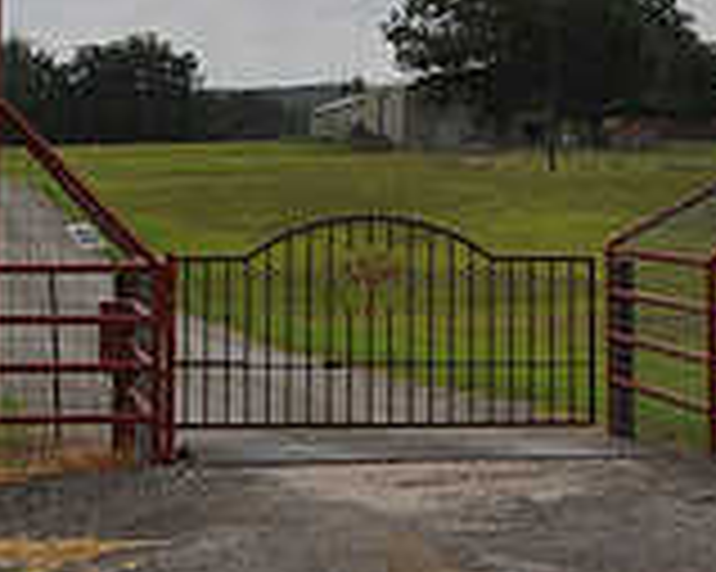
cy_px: -187
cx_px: 432
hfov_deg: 11.8
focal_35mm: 164
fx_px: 3473
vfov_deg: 9.2
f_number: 13
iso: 200
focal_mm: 32
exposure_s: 1/160
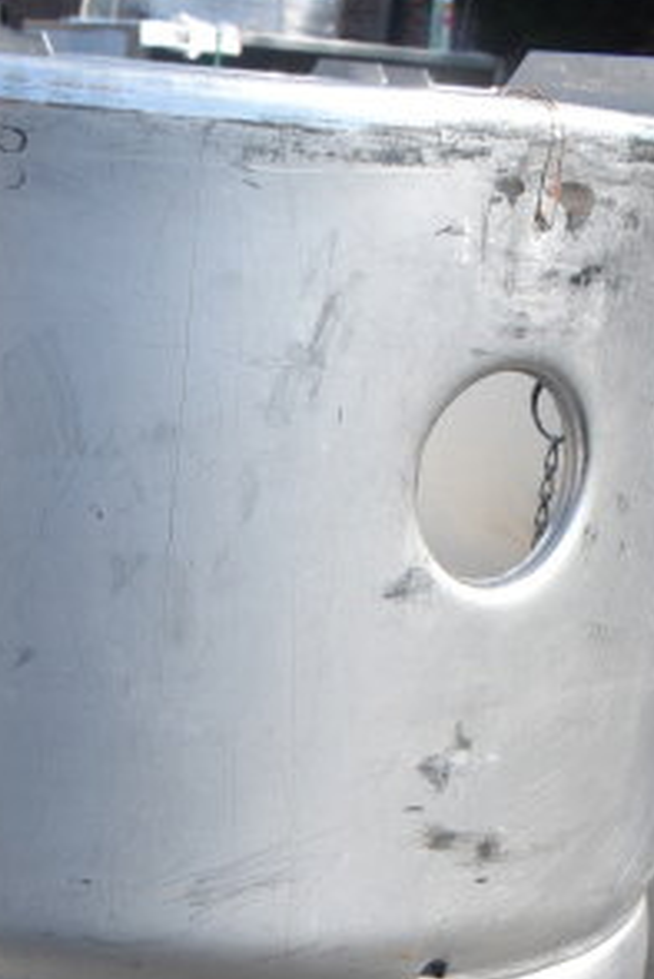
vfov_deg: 19.9
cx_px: 86
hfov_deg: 14.6
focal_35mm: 93
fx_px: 2531
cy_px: 1309
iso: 200
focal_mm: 20
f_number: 8
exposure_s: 1/250
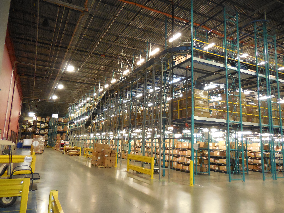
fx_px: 205
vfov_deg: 54.9
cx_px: 142
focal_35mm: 25
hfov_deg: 69.4
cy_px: 106
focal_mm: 4.5
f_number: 3.3
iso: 800
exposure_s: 1/20
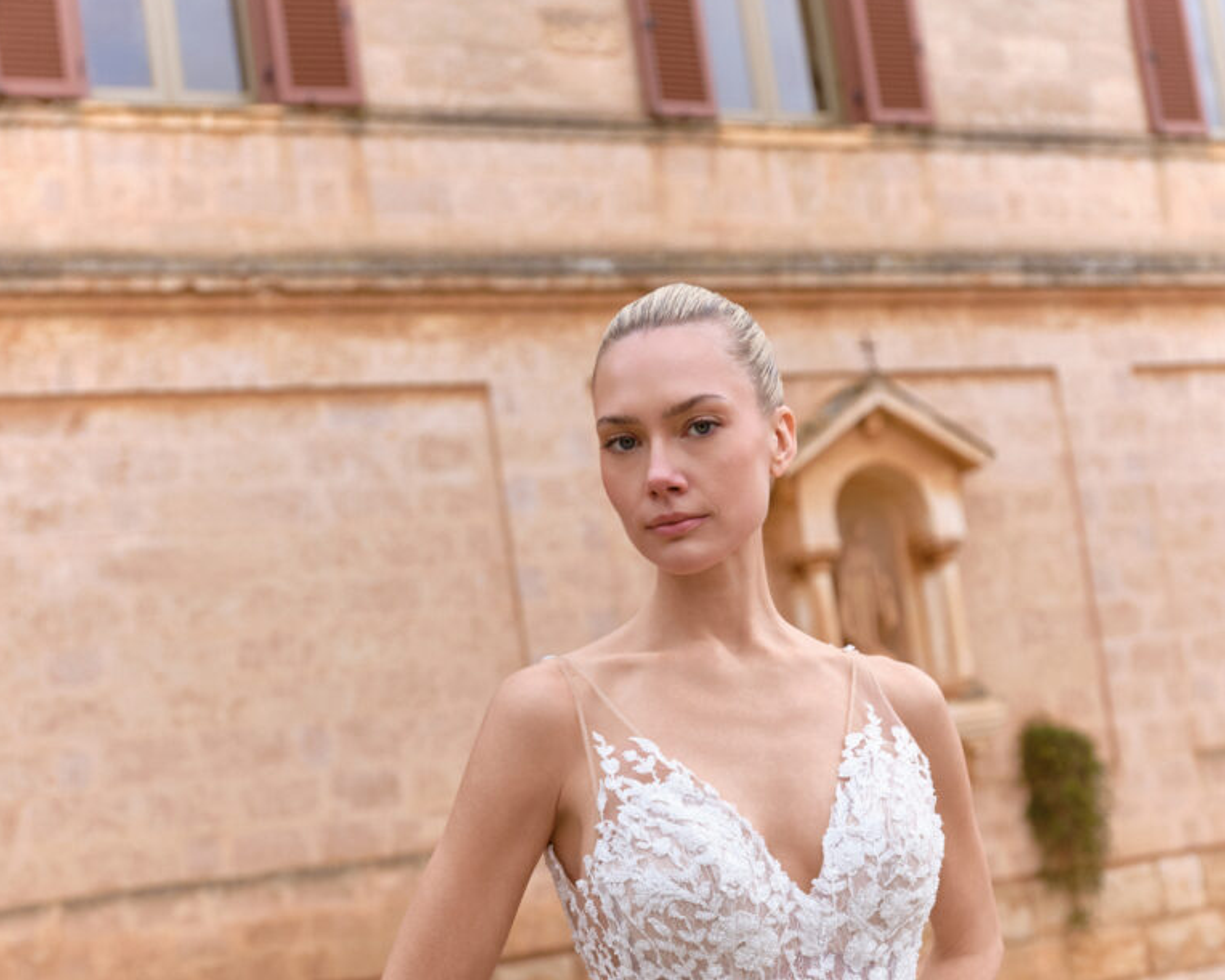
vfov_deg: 29.2
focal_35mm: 51
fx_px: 1849
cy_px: 736
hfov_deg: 36.7
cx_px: 611
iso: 500
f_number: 4
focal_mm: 49
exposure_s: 1/125
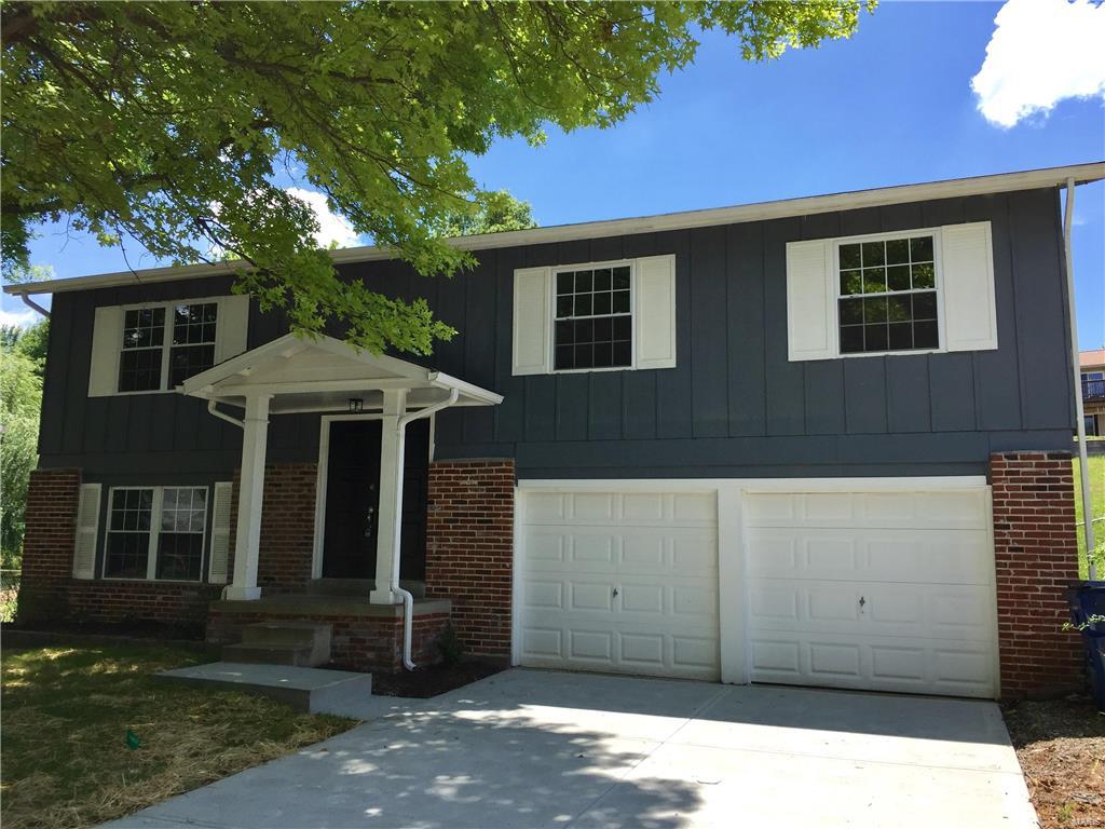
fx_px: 926
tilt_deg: +9.0
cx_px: 552
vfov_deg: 48.2
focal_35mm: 29
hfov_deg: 61.7
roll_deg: -1.9
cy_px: 414
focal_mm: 4.15
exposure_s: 1/1130
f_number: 2.2
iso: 32
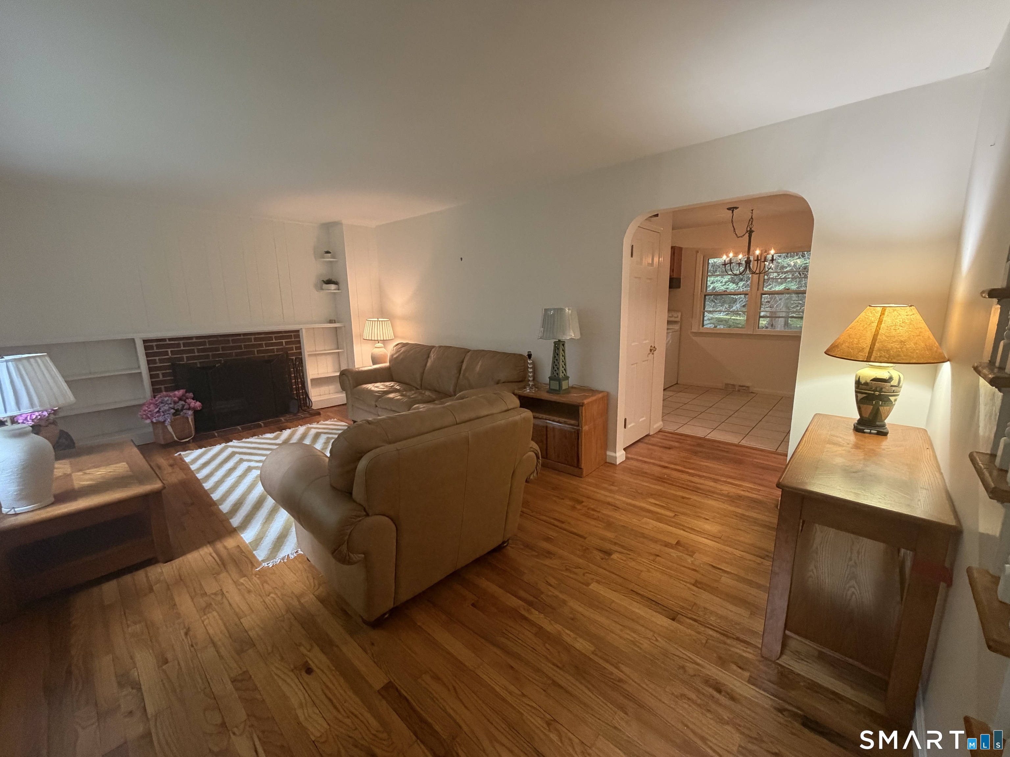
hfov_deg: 102.1
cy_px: 378
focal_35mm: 14
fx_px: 408
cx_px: 505
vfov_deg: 85.7
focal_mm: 2.22
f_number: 2.2
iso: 500
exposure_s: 1/60
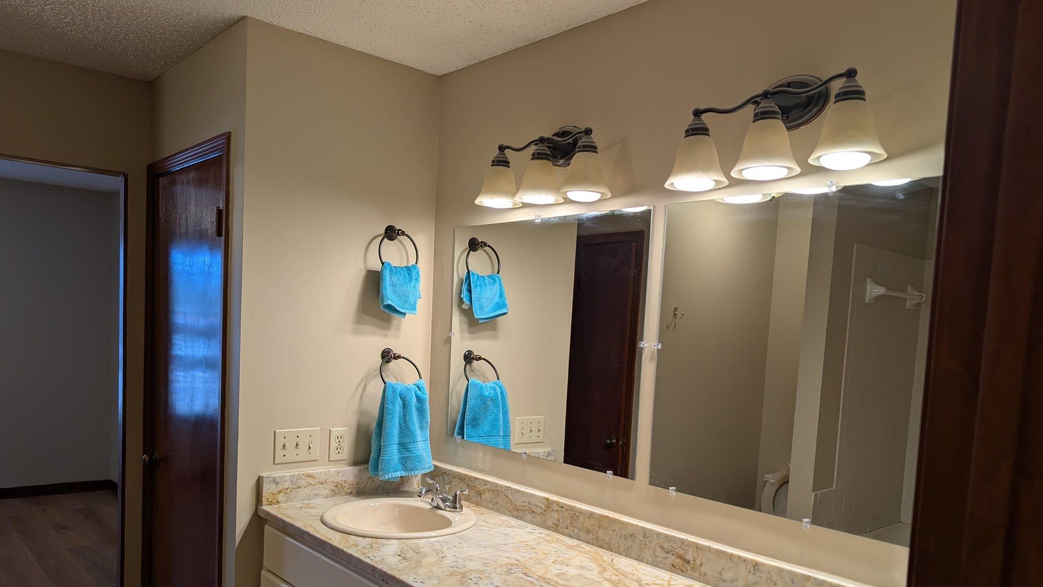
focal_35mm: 27
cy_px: 394
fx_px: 747
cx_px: 518
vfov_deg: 42.3
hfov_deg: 69.9
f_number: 1.68
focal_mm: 6.9
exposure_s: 1/60
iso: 20
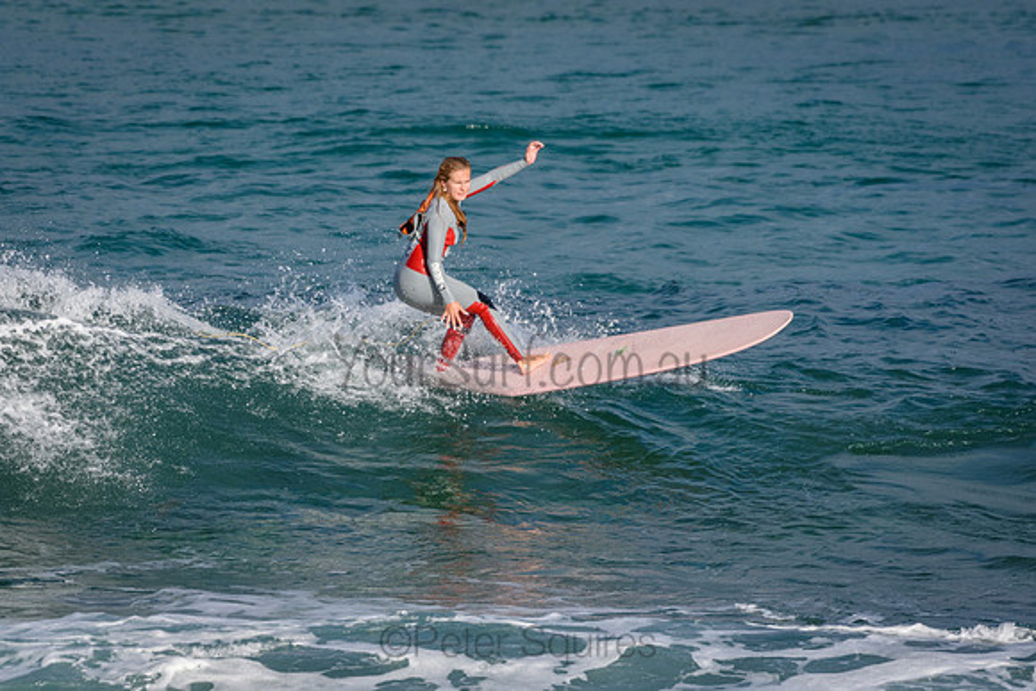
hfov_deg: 3.6
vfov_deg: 2.4
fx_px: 16406
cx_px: 518
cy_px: 346
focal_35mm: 570
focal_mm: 380
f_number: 5.6
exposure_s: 1/2000
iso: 360
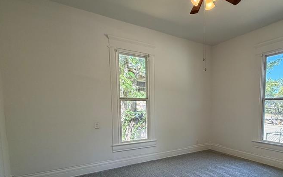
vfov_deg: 51.7
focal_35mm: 23
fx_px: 177
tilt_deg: -5.4
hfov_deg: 75.4
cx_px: 182
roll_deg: +1.2
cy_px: 122
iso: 160
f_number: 2.2
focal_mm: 2.22
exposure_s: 1/120
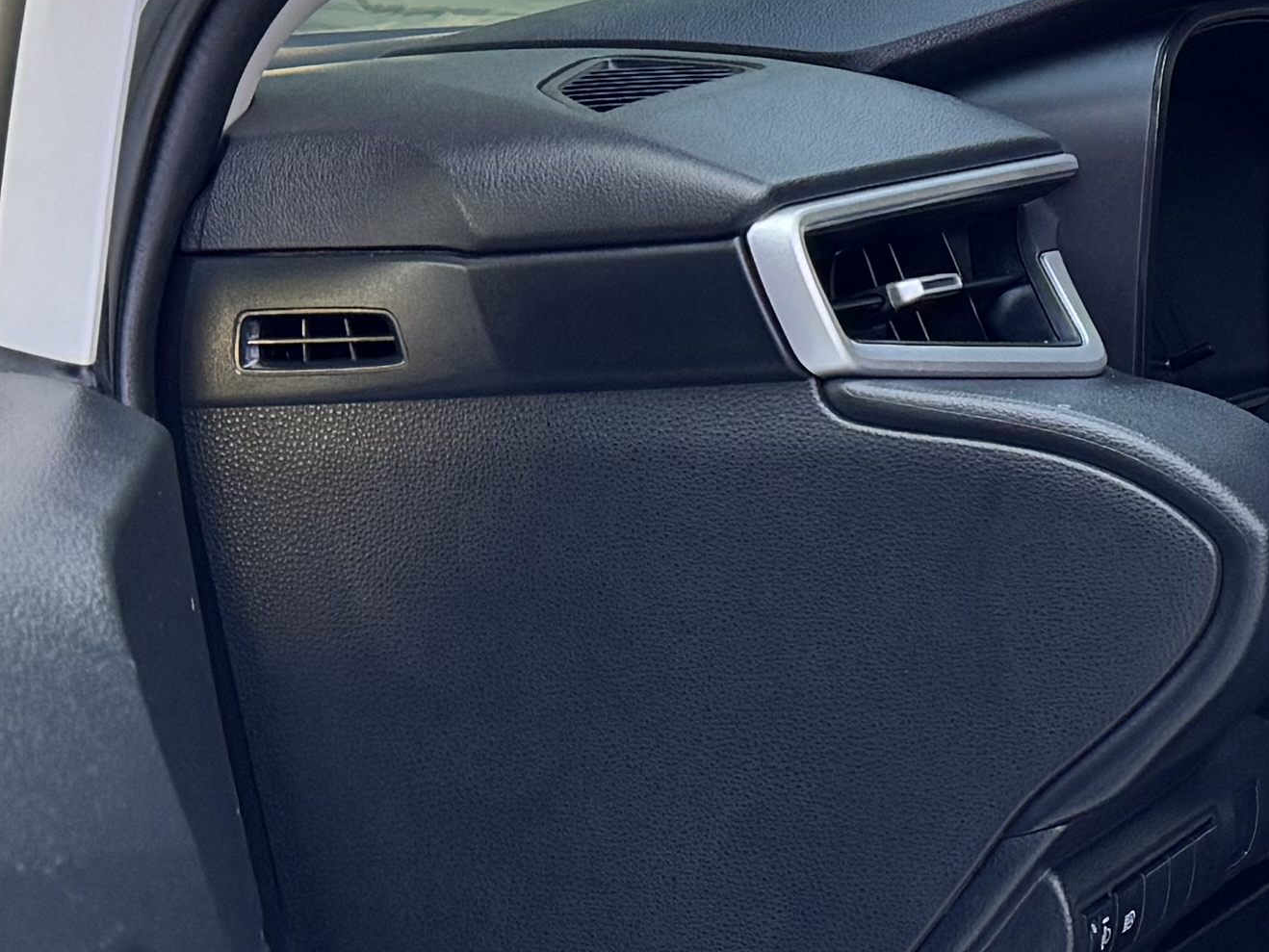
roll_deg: +3.0
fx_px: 3813
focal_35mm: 104
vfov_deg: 14.2
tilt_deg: -7.2
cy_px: 496
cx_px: 2157
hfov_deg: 16.4
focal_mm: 6.76
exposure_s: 1/100
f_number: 1.78
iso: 160
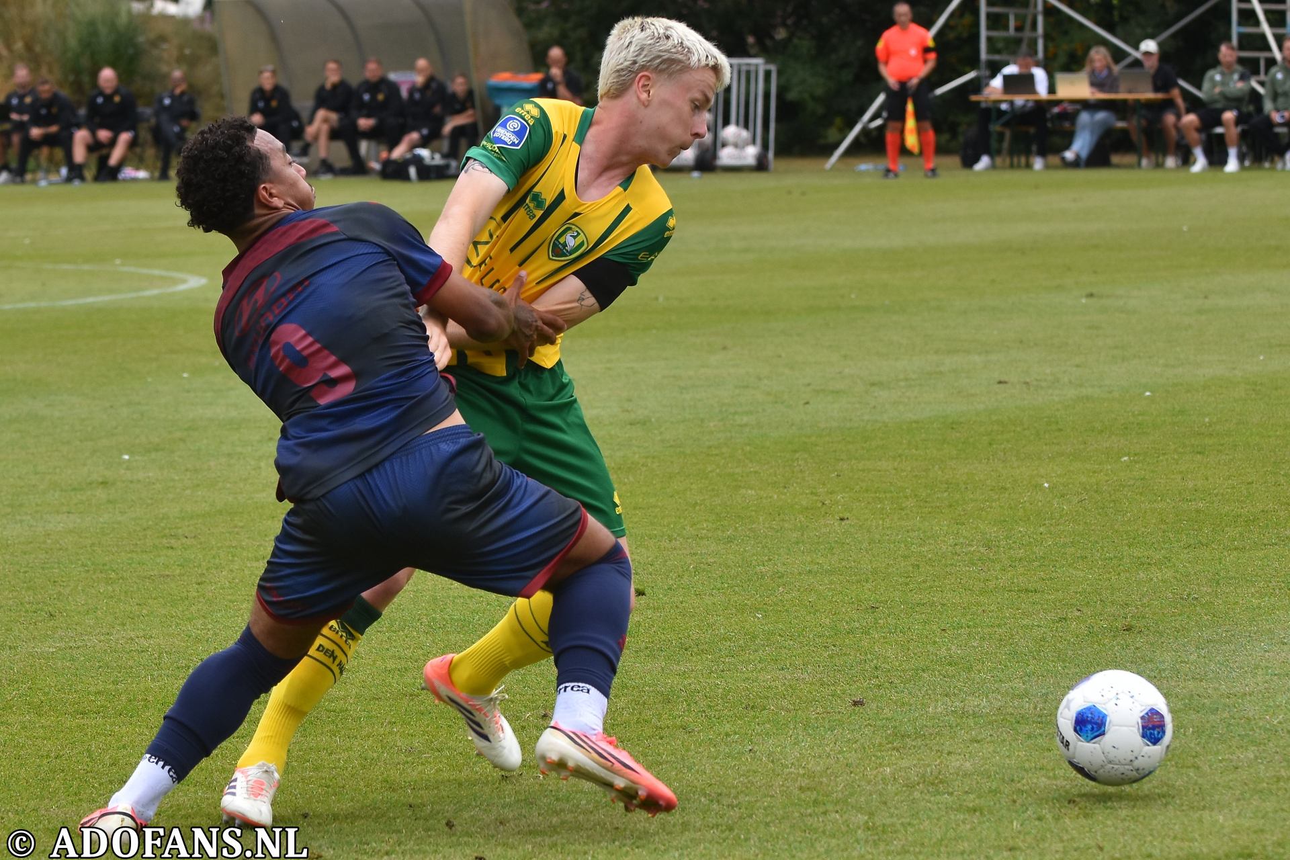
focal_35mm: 129
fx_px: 4622
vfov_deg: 10.6
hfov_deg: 15.9
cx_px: 645
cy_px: 430
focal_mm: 86
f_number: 4
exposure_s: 1/1000
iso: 200
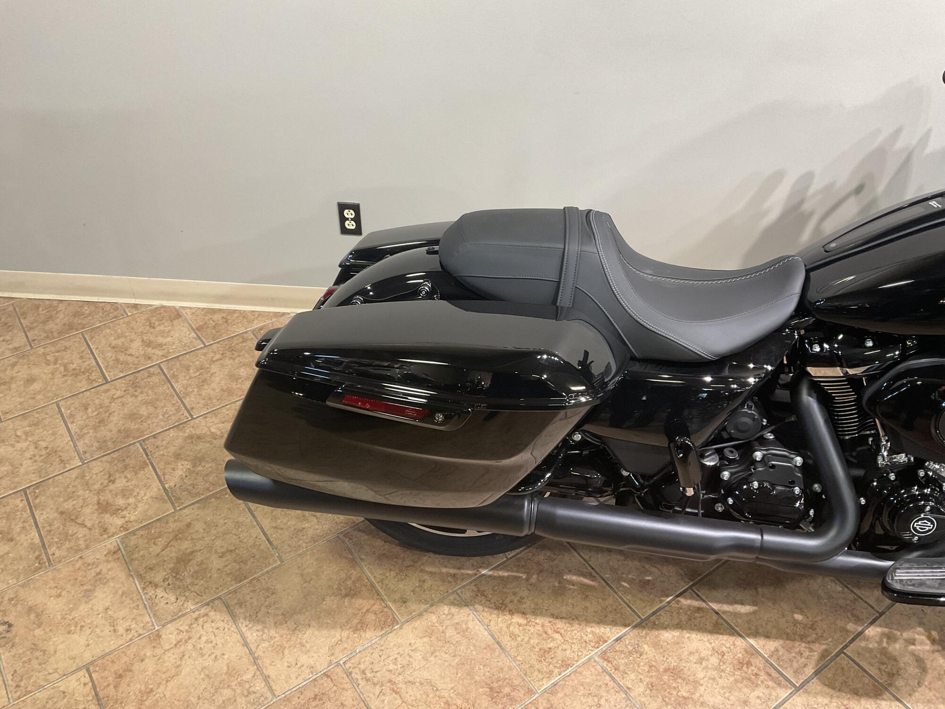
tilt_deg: -40.4
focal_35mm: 29
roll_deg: -1.3
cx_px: 472
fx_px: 792
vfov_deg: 48.2
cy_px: 354
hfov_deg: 61.7
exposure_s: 1/60
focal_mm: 3
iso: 125
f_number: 1.8
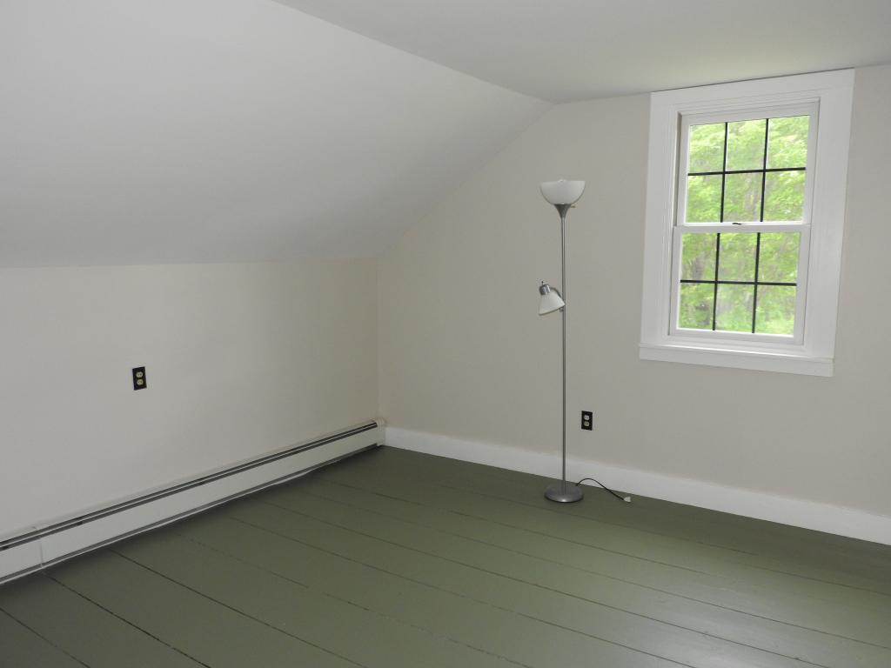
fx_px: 721
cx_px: 446
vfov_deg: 49.7
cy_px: 334
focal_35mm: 28
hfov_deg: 63.4
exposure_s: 1/30
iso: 200
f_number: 3.5
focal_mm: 5
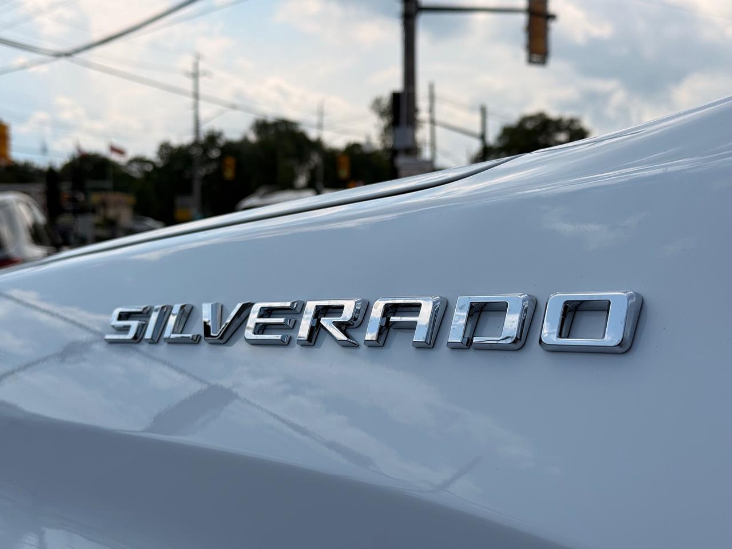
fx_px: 1015
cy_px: 274
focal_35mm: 48
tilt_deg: -2.3
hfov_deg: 39.7
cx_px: 366
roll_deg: -0.2
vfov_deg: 30.3
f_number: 1.78
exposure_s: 1/8772
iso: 64
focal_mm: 6.76
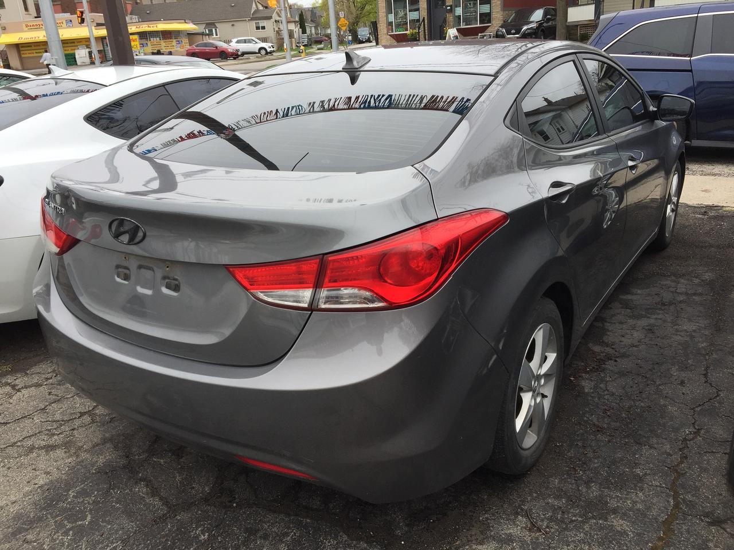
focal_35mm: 29
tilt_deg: -20.2
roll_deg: +4.1
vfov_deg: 48.2
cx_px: 367
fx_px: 615
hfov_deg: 61.7
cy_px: 275
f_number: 2.2
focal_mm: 4.15
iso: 32
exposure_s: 1/659
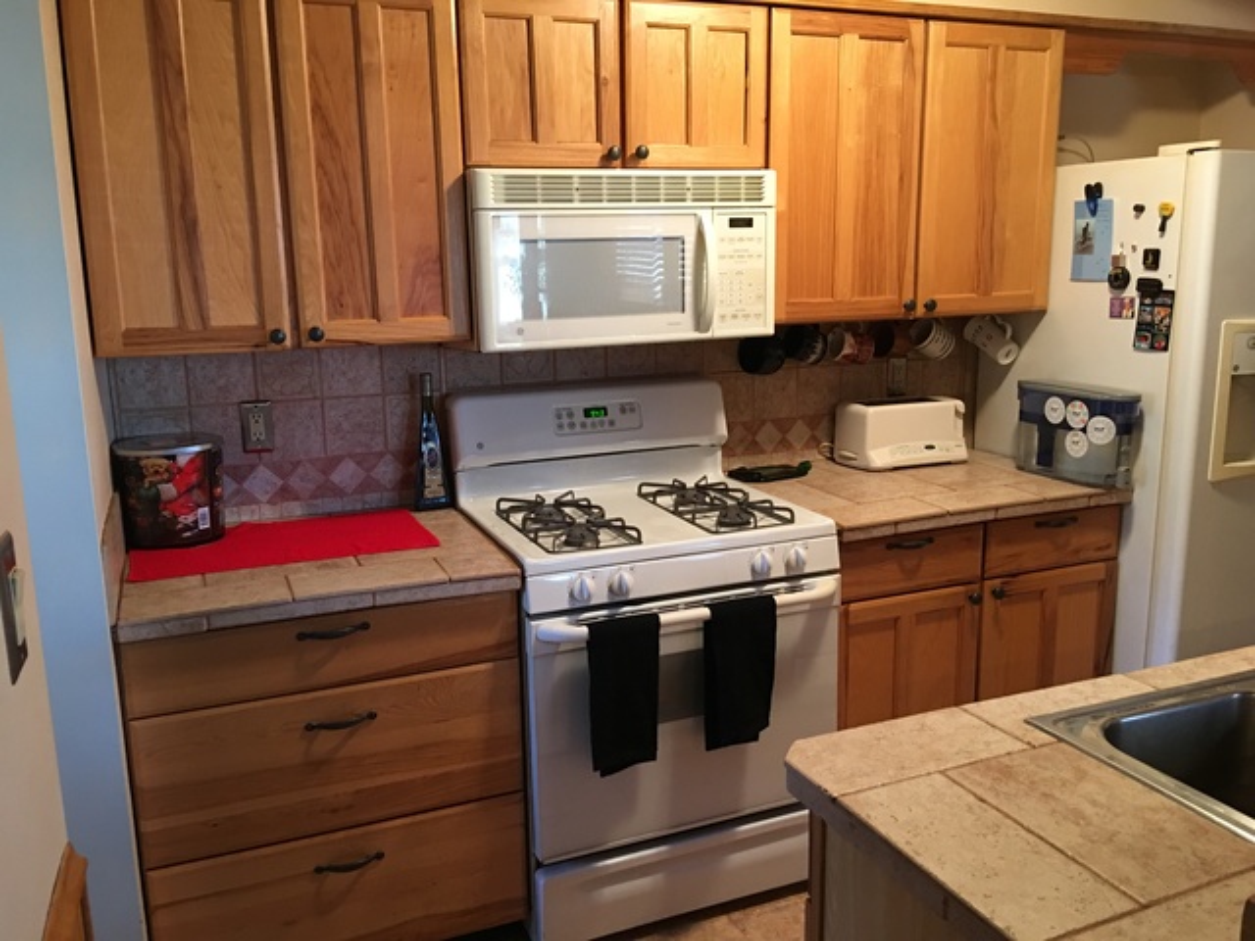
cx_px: 628
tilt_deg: -9.2
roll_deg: +0.2
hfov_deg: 61.7
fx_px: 1051
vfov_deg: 48.2
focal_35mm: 29
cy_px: 470
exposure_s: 1/15
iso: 100
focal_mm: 4.15
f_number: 2.2
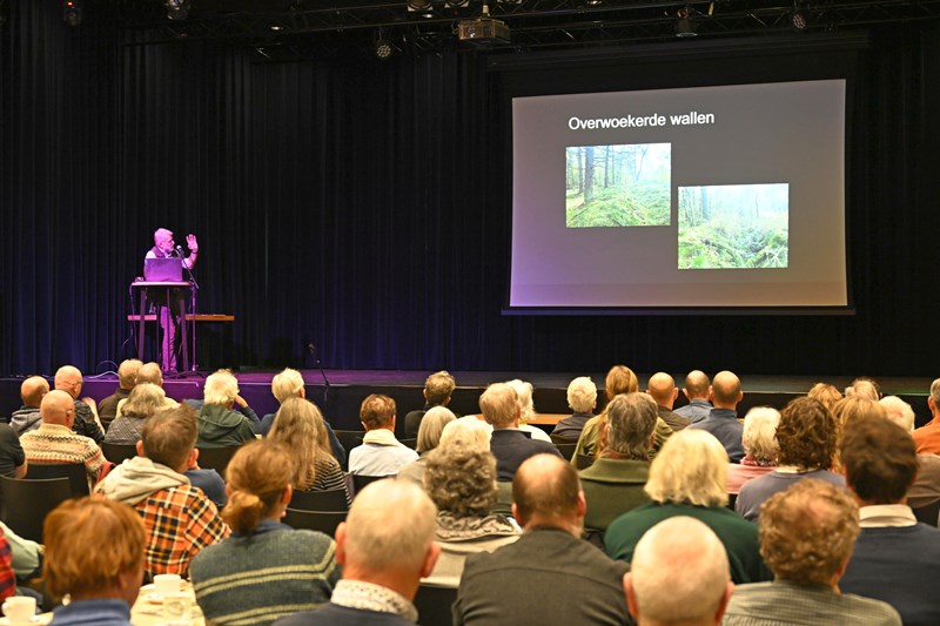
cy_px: 313
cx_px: 470
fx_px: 1645
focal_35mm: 63
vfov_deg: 21.6
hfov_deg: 31.9
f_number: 6
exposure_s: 1/10
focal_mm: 63
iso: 3200
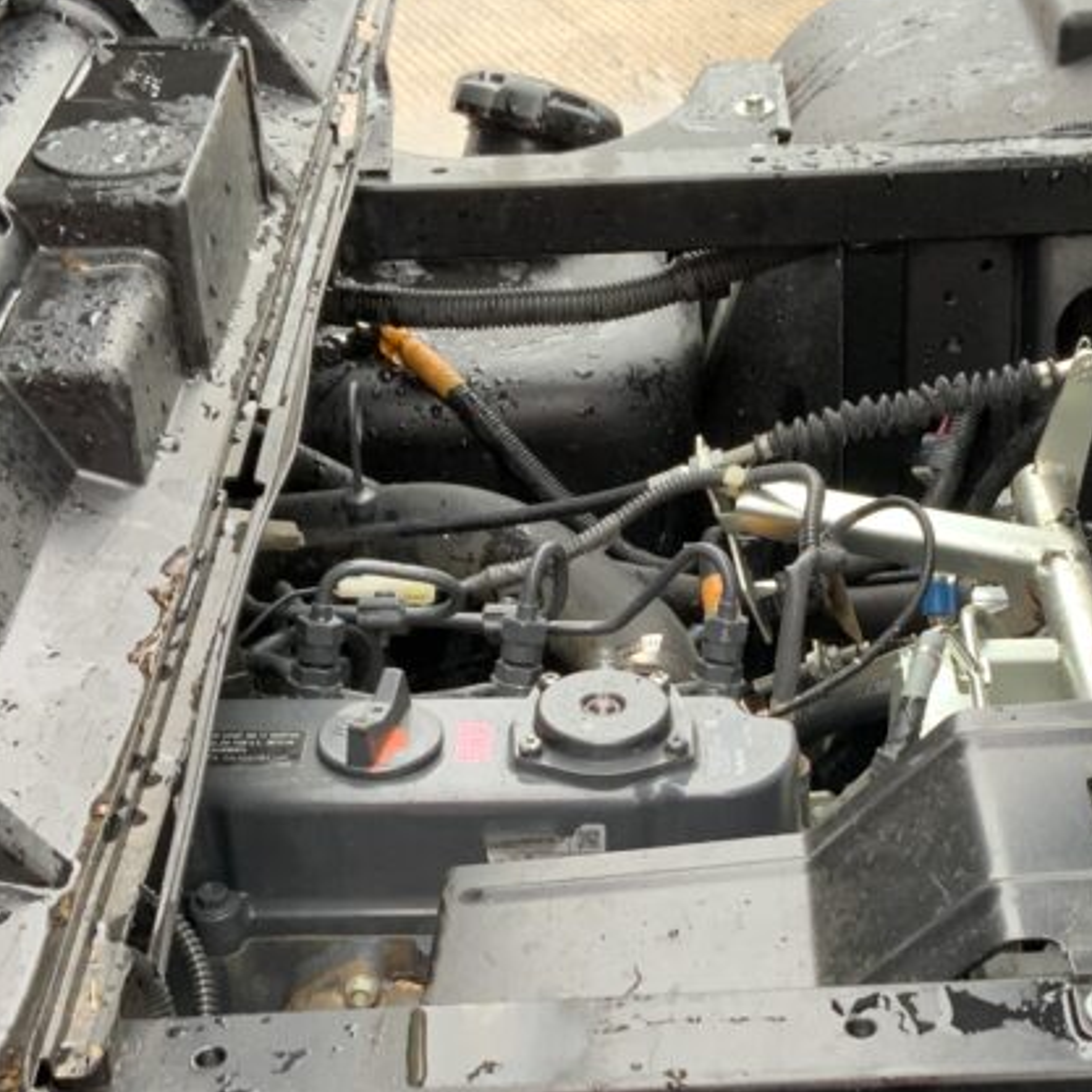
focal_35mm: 63
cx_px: 731
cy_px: 804
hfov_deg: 27.1
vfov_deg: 27.0
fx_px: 2248
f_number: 1.8
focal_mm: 3
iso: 50
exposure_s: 1/122
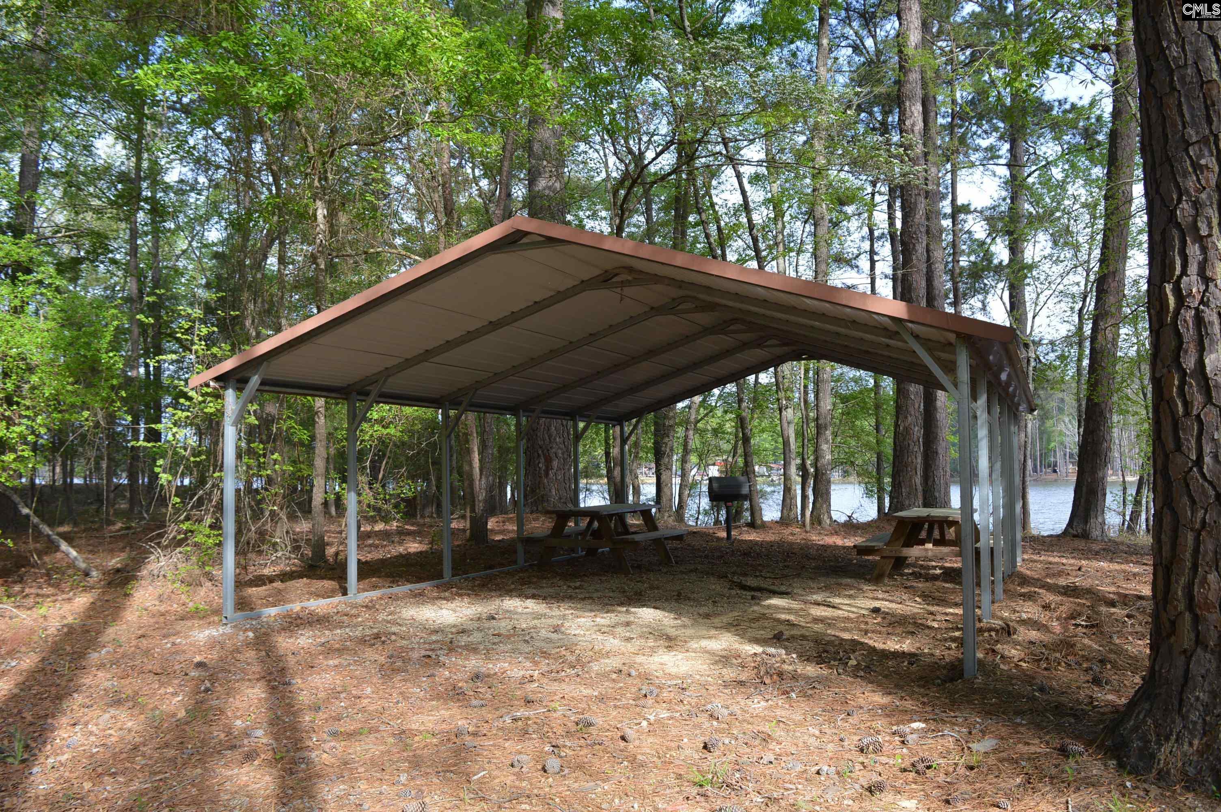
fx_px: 915
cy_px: 406
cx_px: 610
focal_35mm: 27
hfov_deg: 67.4
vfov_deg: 47.8
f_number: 5.6
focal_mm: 18
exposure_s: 1/125
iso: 100
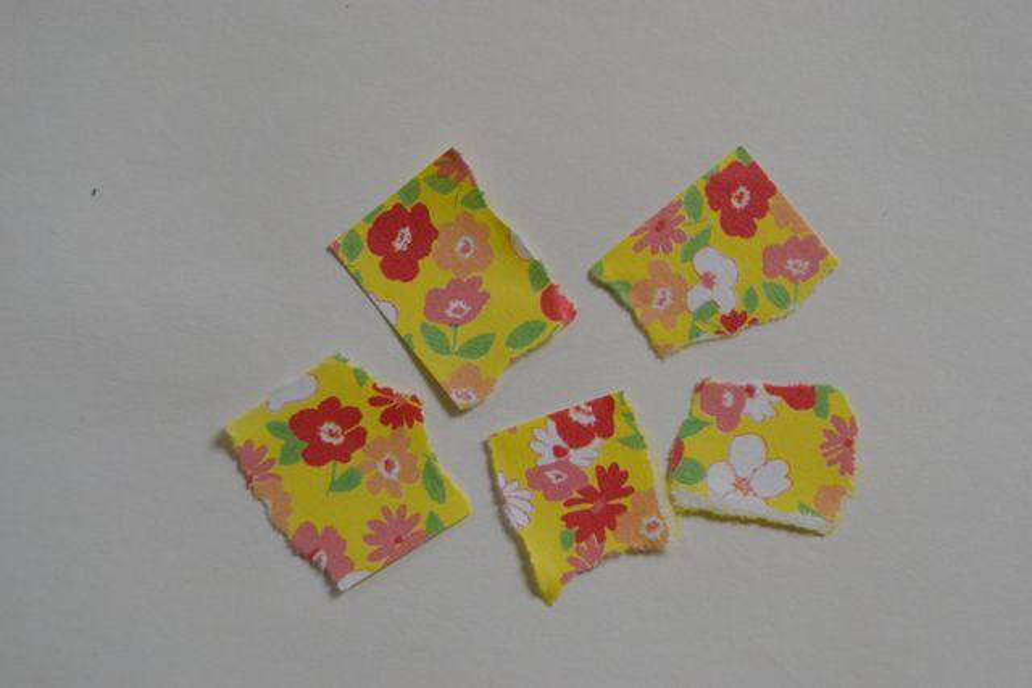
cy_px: 344
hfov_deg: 33.4
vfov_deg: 22.6
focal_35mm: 60
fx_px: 1720
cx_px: 516
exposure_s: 1/30
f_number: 5.6
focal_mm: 40
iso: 720
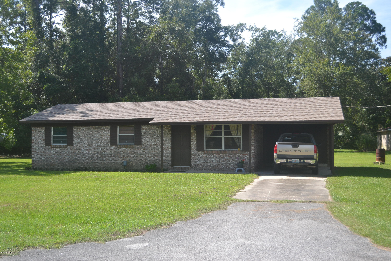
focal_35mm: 42
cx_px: 196
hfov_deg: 46.4
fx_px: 456
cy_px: 130
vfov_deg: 31.9
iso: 400
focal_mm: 28
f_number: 5
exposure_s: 1/1250
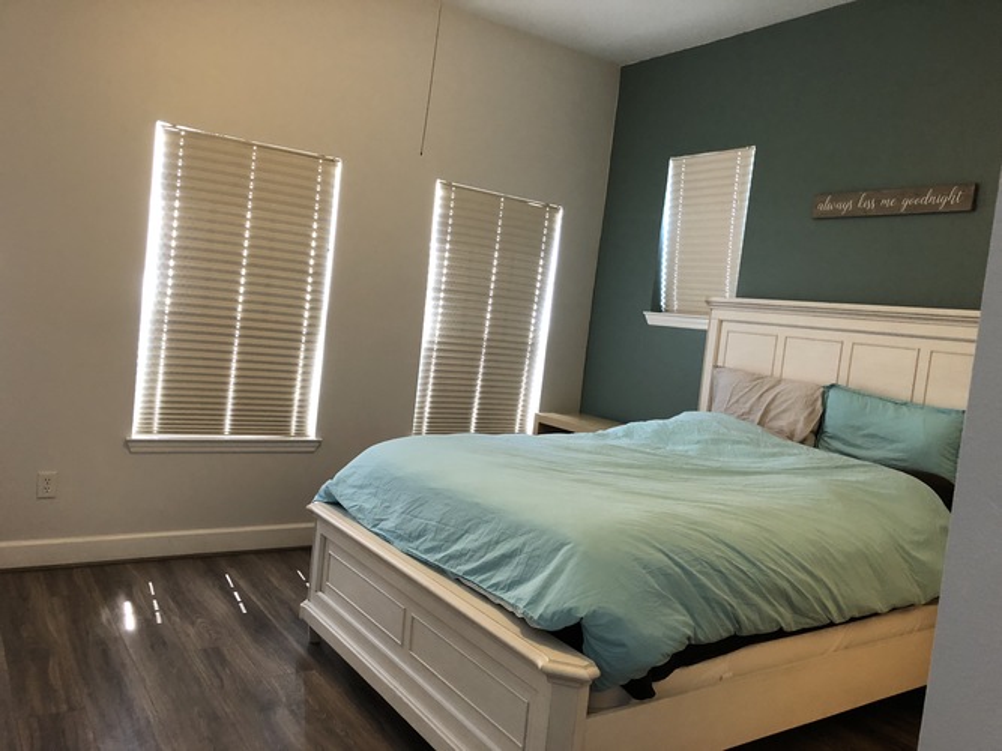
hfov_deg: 63.5
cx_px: 501
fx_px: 810
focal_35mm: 28
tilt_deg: -4.3
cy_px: 376
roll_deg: -5.6
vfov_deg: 49.7
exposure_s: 1/15
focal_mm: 3.99
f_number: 1.8
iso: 80
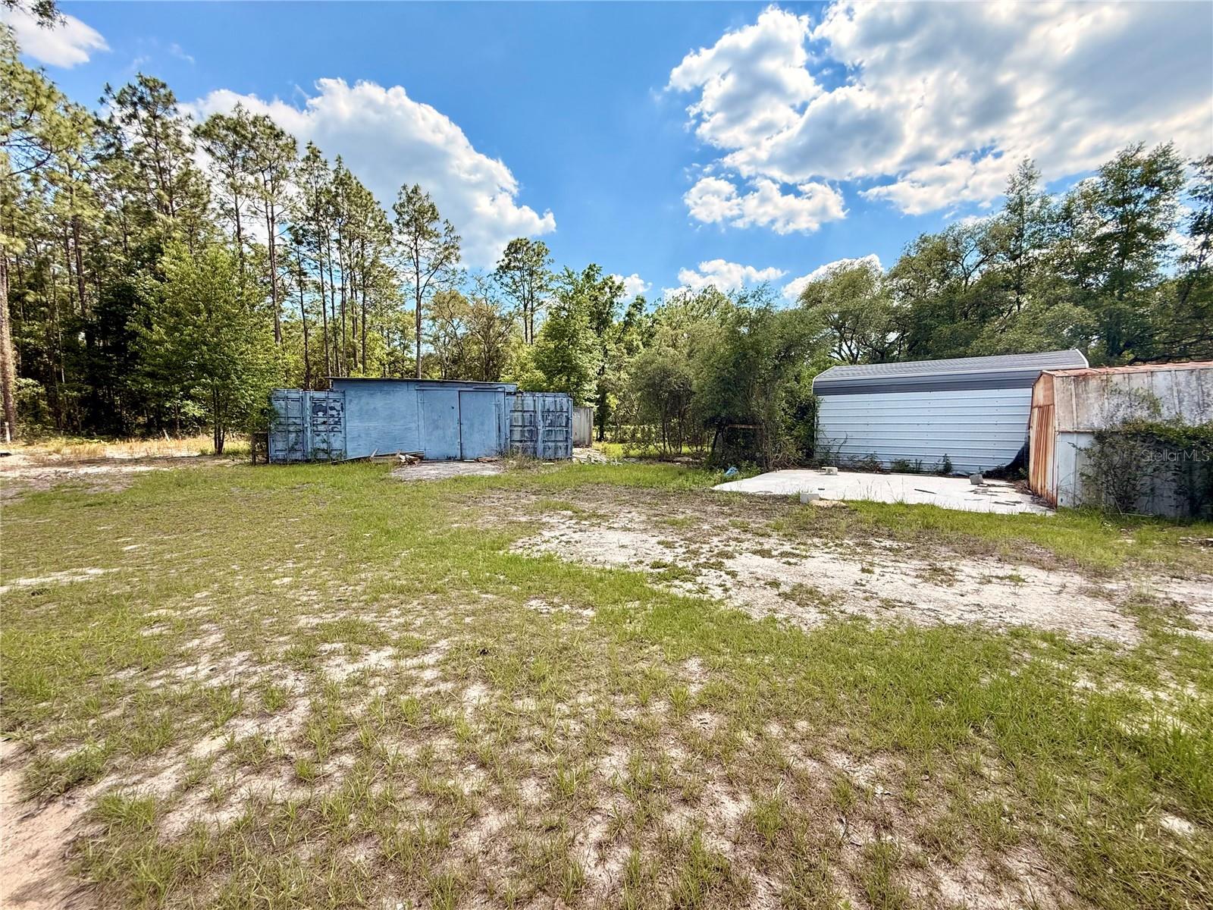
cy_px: 455
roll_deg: +1.1
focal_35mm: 14
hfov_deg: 102.1
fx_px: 491
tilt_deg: -4.1
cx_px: 606
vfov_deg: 85.7
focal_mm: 2.22
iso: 64
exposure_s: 1/1068
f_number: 2.2
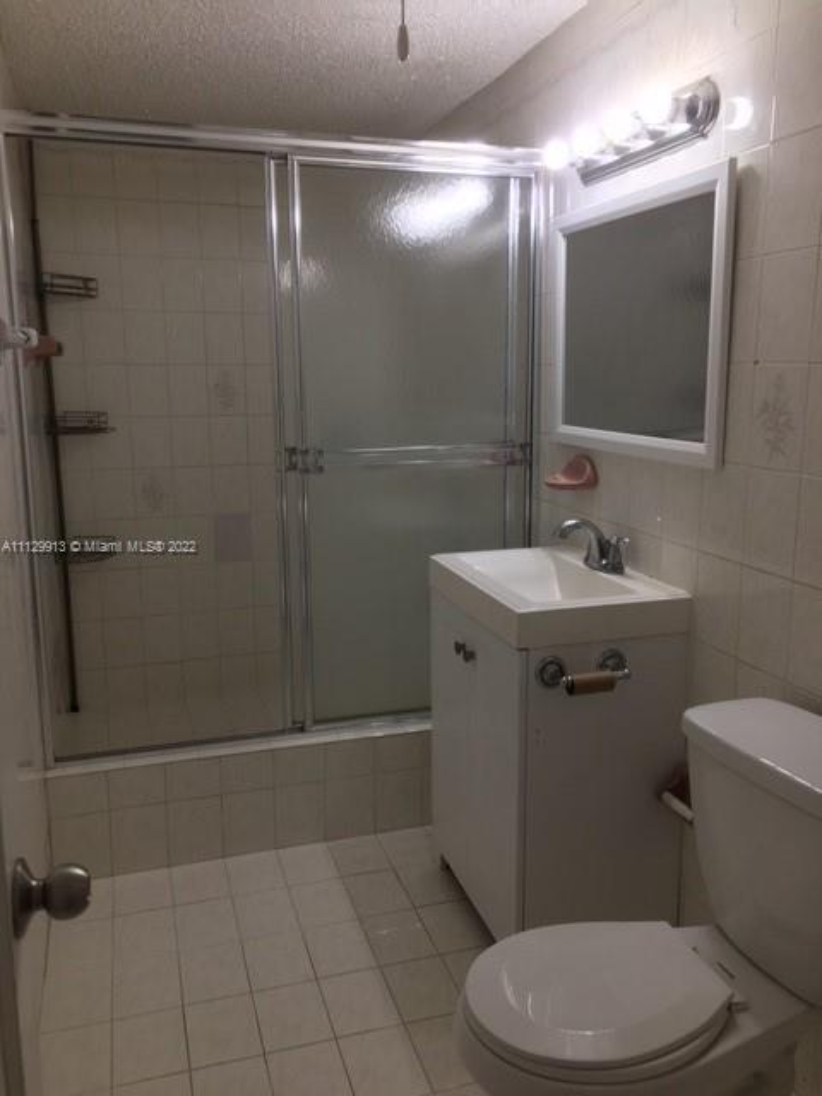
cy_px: 548
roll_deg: -0.6
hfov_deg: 48.2
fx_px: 918
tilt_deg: -9.3
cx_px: 411
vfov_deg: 61.7
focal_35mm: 29
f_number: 2.2
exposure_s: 1/50
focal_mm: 4.15
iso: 25
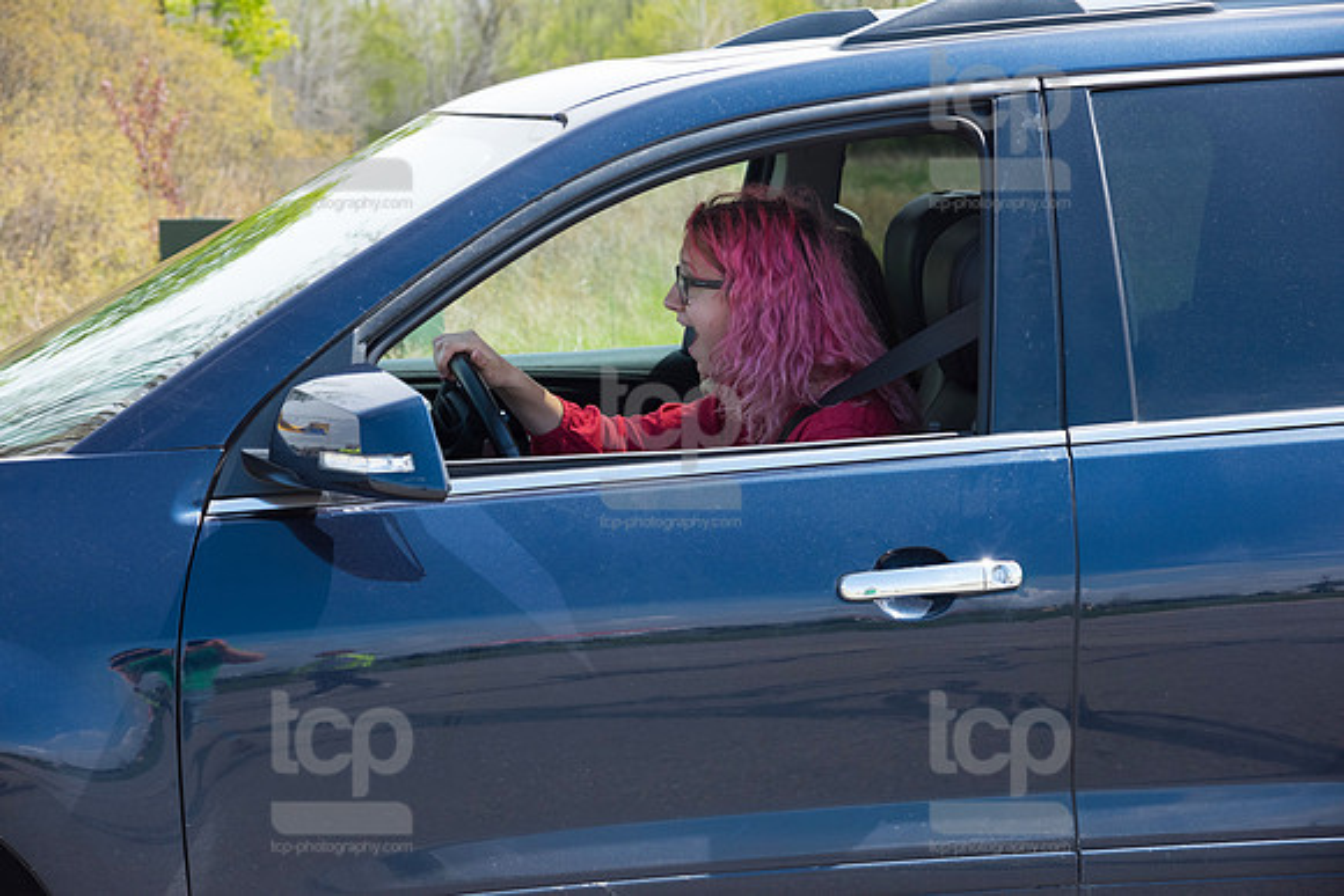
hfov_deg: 23.9
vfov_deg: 16.1
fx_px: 3174
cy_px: 448
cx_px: 672
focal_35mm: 85
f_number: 7.1
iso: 1000
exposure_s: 1/800
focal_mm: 85
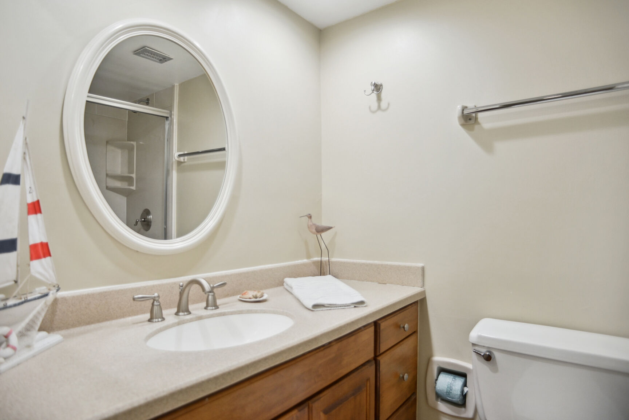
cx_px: 314
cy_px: 210
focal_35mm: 20
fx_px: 349
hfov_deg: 84.0
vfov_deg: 61.9
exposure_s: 1/30
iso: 400
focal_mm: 20
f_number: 3.5
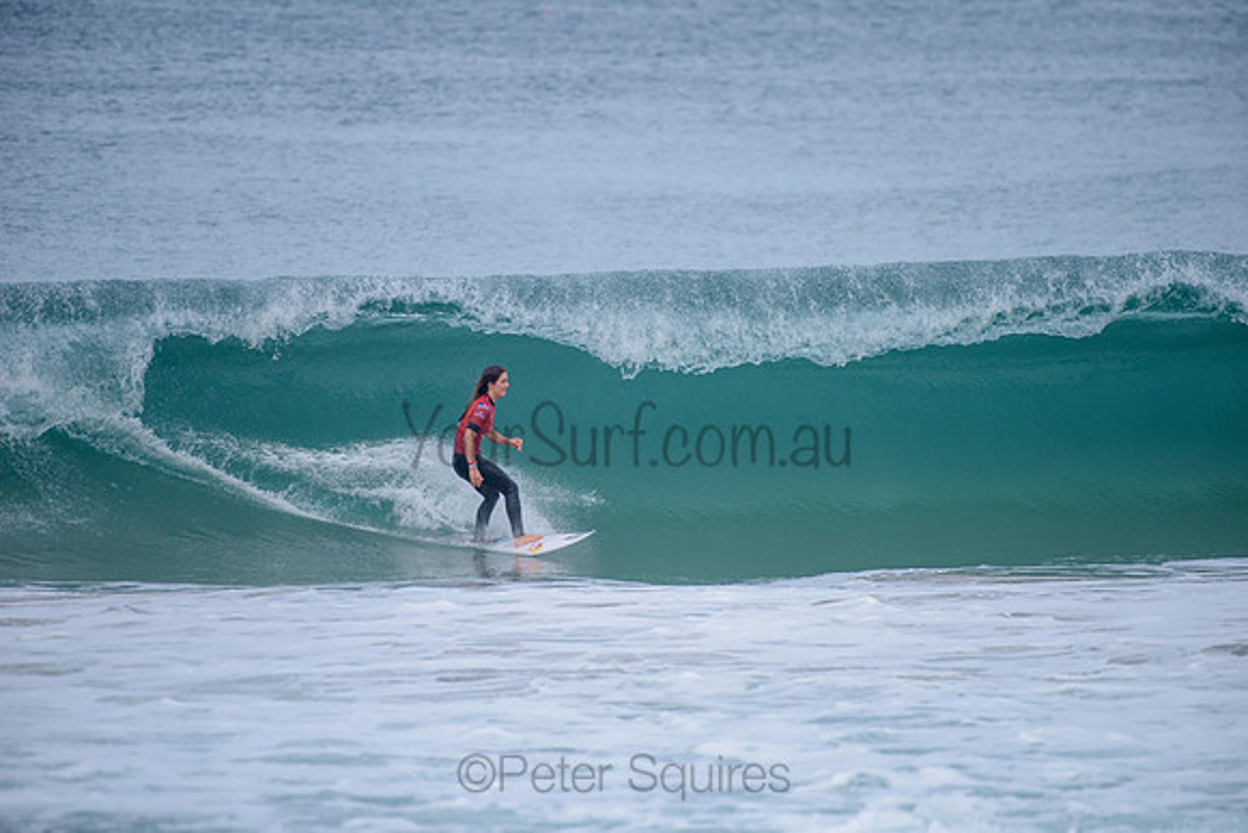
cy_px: 416
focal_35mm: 500
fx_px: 17337
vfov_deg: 2.8
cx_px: 624
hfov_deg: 4.1
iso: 250
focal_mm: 500
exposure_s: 1/2000
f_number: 5.6
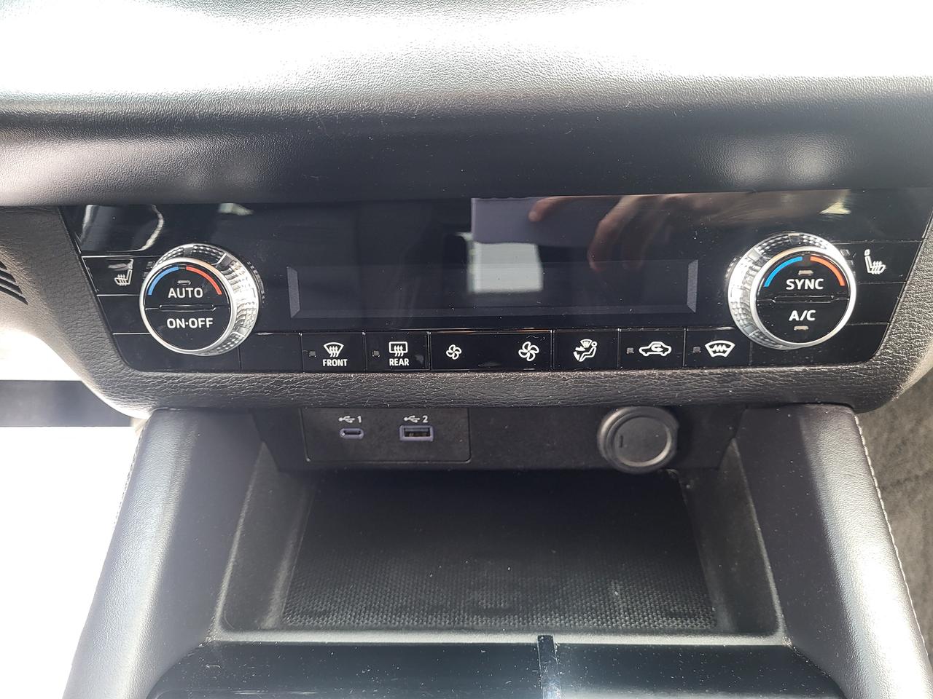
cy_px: 350
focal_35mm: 26
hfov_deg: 67.3
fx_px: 701
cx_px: 466
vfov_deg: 53.1
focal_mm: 5.4
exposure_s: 1/60
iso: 200
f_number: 1.8
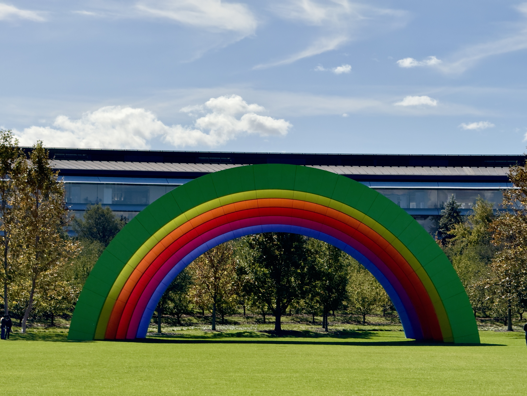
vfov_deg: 12.3
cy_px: 198
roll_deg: -0.5
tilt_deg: +3.2
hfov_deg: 16.4
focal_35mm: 120
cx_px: 264
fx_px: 1827
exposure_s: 1/3509
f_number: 2.8
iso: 64
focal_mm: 15.66
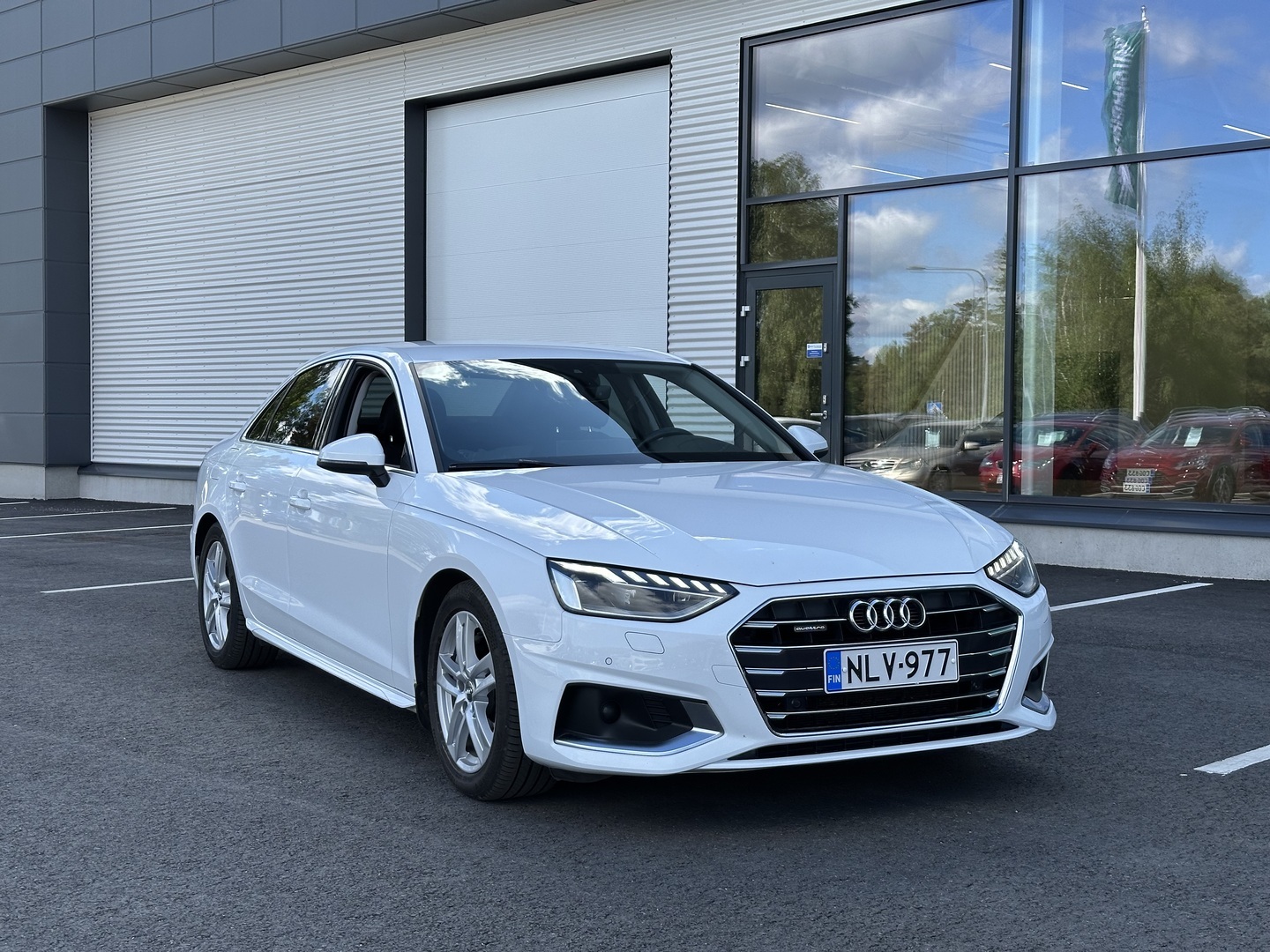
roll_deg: -0.1
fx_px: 1761
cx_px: 635
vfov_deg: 30.3
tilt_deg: -1.8
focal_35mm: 48
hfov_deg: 39.7
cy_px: 476
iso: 64
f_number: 1.78
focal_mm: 6.86
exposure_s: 1/1695
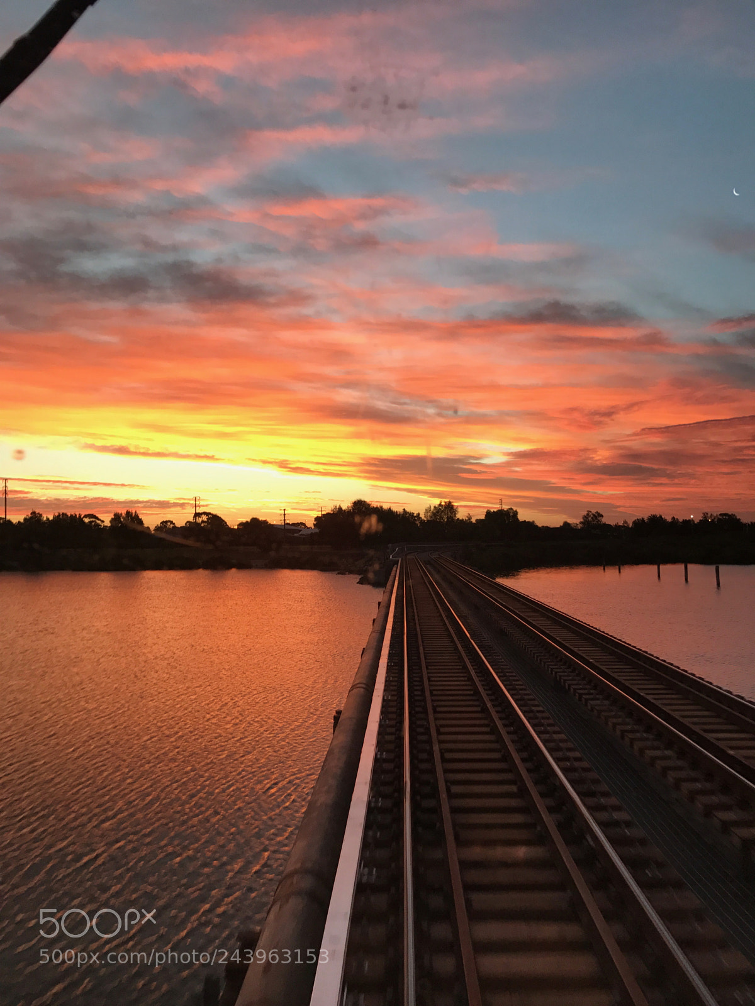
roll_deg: +0.2
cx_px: 378
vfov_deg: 63.4
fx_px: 814
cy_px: 503
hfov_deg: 49.7
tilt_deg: +0.2
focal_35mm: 28
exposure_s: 1/100
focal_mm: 3.99
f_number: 1.8
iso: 40
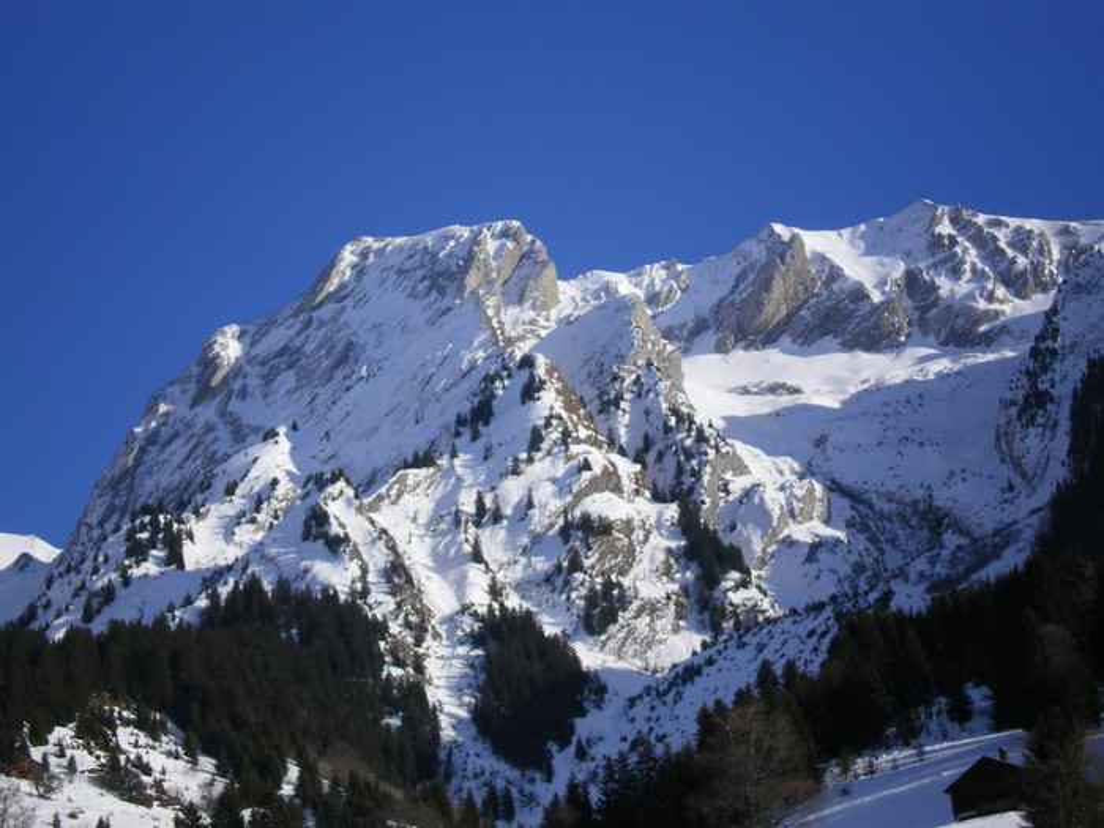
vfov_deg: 18.2
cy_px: 414
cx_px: 552
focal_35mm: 81
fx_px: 2583
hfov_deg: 24.1
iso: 64
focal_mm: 13.3
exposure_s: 1/250
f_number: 6.9
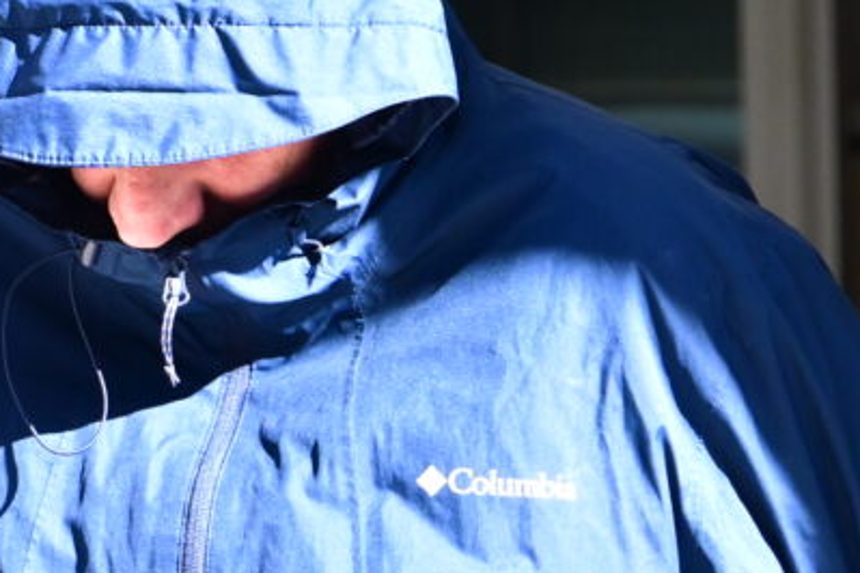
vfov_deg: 9.2
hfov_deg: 13.6
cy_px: 268
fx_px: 3559
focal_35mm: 149
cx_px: -32
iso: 1000
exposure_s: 1/800
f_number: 3.5
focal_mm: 58
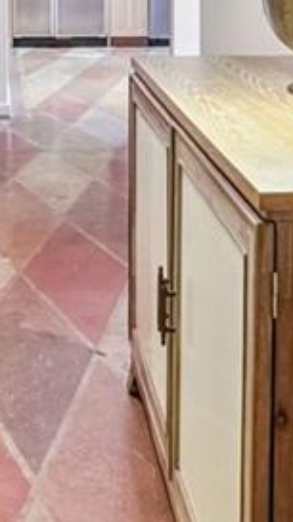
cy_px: -87
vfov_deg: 27.9
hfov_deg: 17.6
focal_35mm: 67
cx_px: 13
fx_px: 925
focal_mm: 17
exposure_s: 1/2.5
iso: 800
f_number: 11
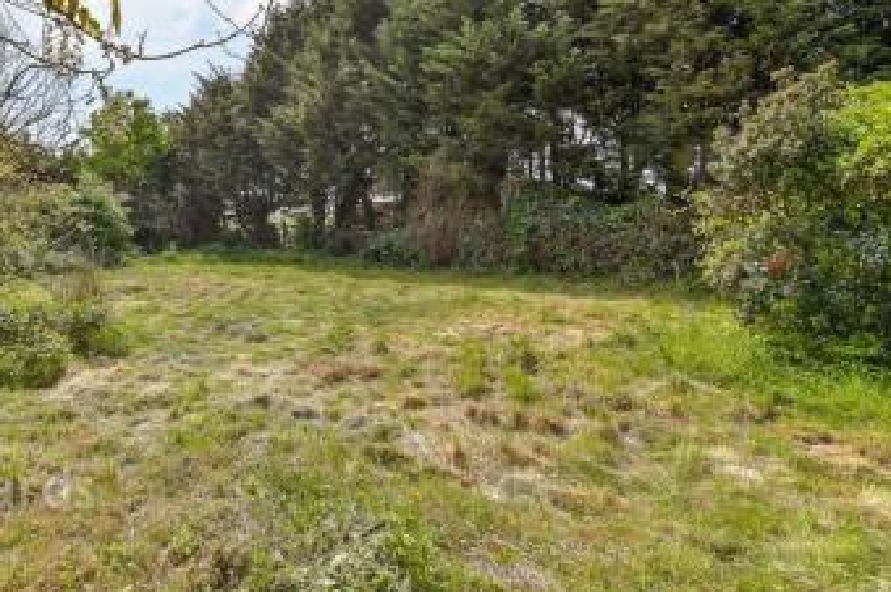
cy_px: 203
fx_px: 519
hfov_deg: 78.3
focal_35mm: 21
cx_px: 288
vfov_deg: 58.2
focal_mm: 10
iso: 160
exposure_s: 1/250
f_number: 8
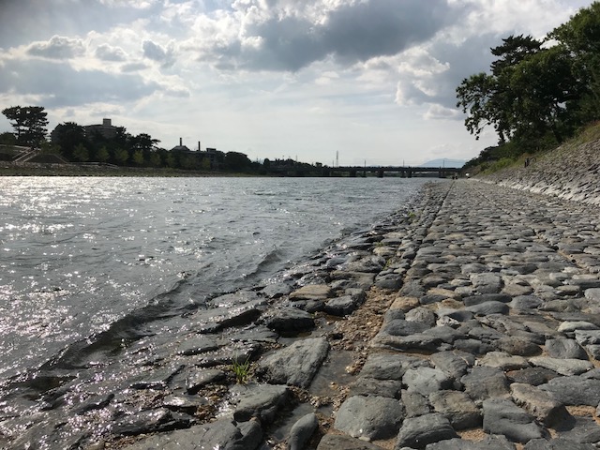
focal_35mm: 28
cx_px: 300
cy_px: 225
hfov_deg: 63.4
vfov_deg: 49.7
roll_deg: +1.3
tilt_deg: -5.0
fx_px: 485
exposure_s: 1/8000
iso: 20
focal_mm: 3.99
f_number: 1.8
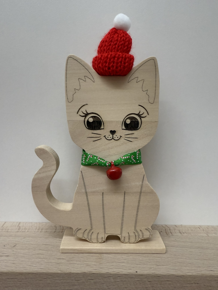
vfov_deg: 71.6
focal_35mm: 24
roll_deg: -1.3
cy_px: 145
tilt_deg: -4.3
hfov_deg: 56.8
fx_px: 202
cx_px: 109
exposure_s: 1/100
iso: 320
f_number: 2.2
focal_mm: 2.22
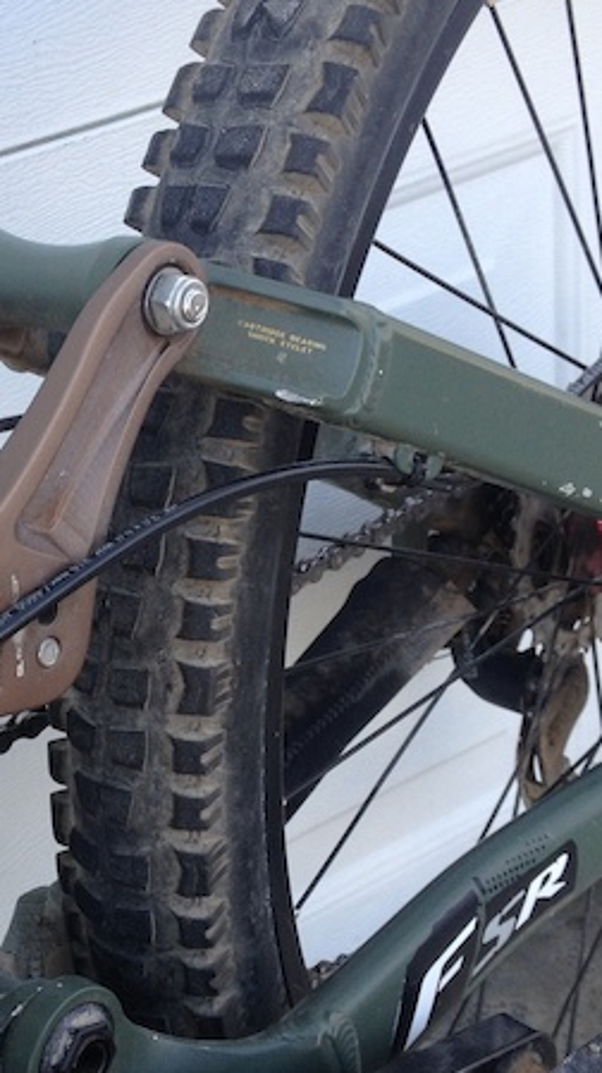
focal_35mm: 68
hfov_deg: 17.5
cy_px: 614
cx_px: 76
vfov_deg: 31.0
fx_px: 1933
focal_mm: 4.28
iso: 50
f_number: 2.4
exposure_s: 1/202
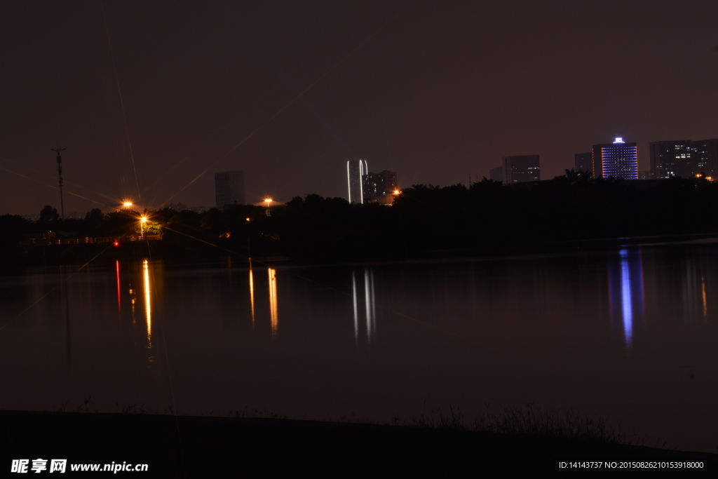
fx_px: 1855
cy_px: 240
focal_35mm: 93
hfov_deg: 21.9
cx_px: 359
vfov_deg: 14.7
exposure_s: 25
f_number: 18
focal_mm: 62
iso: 100
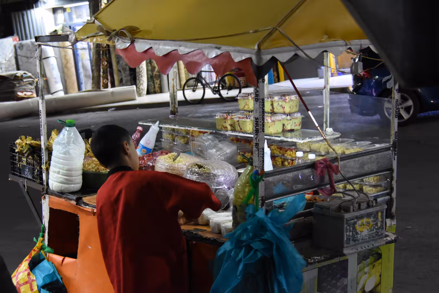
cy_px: 146
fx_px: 951
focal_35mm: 78
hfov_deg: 26.0
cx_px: 220
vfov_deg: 17.5
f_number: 5.3
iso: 2800
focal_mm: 52
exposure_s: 1/80
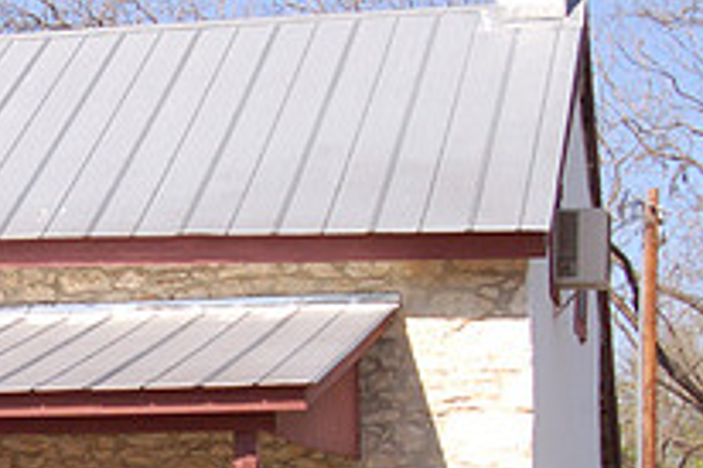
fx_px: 2302
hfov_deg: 16.9
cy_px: 458
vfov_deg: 11.5
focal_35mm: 118
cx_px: -55
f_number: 13
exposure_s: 1/500
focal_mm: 28
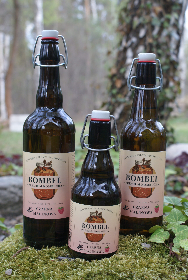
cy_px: 140
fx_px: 410
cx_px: 94
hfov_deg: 25.8
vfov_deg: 37.8
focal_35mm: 52
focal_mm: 35
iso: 250
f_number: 5.6
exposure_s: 1/60
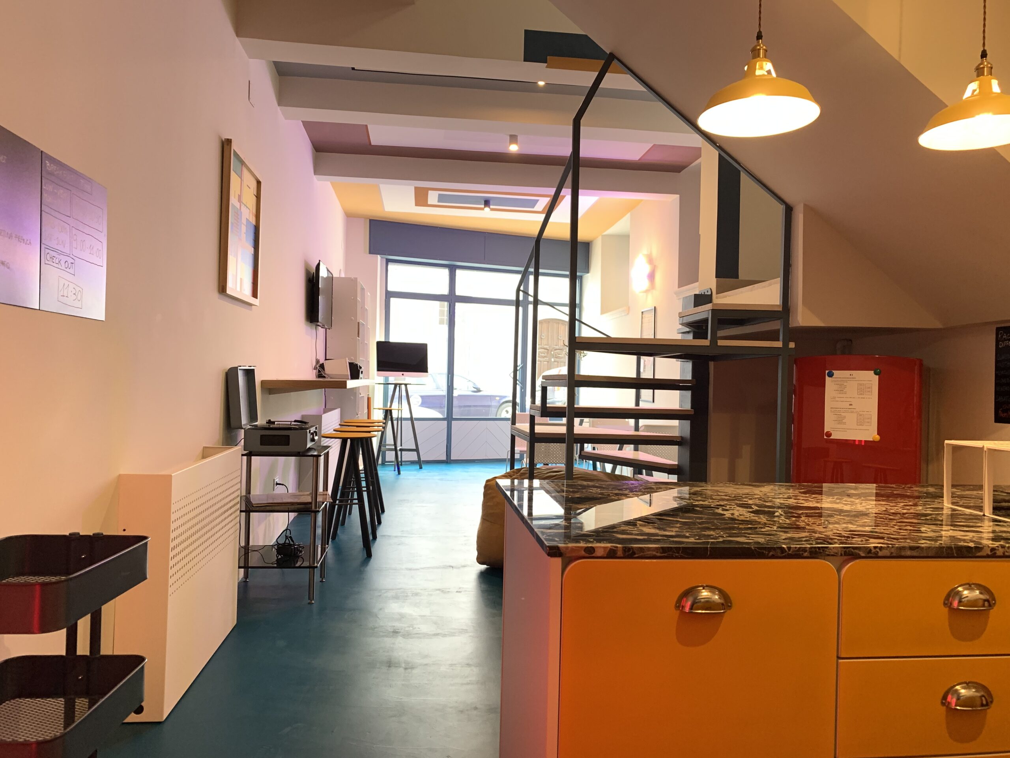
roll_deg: -1.6
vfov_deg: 53.1
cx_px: 505
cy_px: 379
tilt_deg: +0.1
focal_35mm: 26
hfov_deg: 67.3
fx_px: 759
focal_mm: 4.25
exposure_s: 1/50
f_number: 1.8
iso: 160
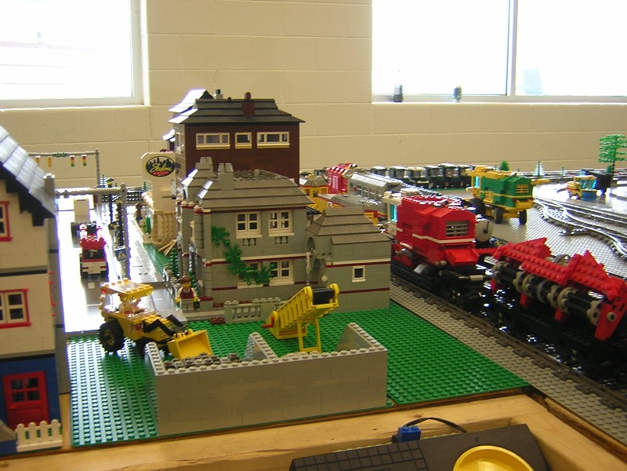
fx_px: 652
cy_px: 236
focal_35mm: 36
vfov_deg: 39.7
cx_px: 314
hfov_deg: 51.4
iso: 100
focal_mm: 4.7
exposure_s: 1/26
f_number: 2.6
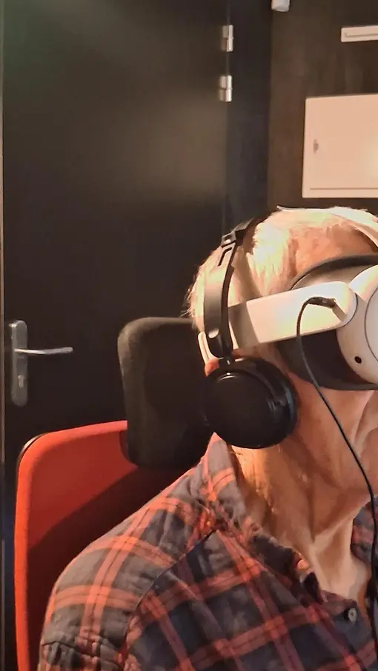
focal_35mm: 50
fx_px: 890
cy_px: 397
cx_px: 368
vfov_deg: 41.2
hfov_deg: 23.1
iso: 2000
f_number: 1.8
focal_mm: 3.98
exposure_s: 1/10
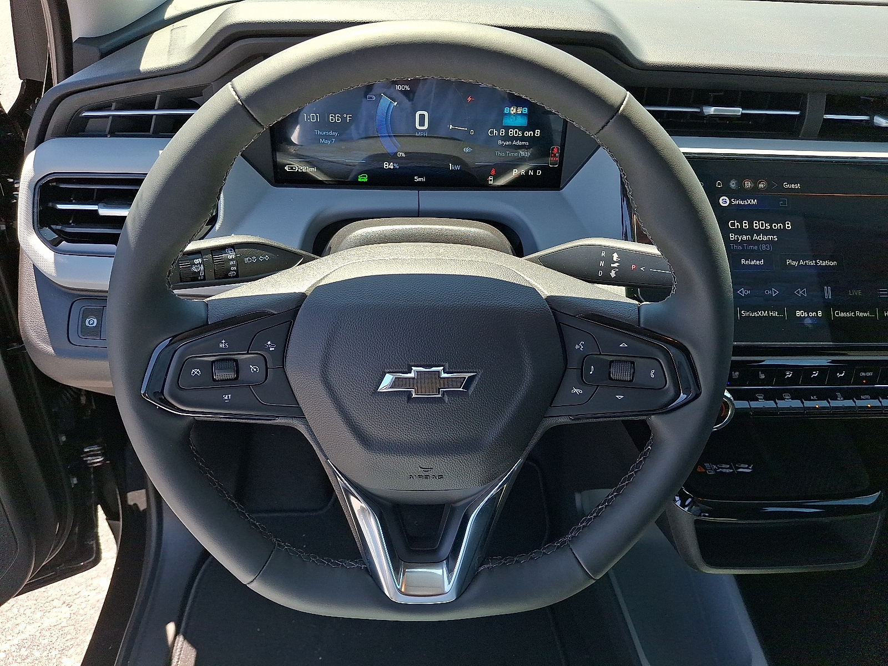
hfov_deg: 69.4
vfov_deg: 54.9
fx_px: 641
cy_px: 333
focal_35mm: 25
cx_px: 444
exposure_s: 1/435
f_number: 1.8
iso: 30
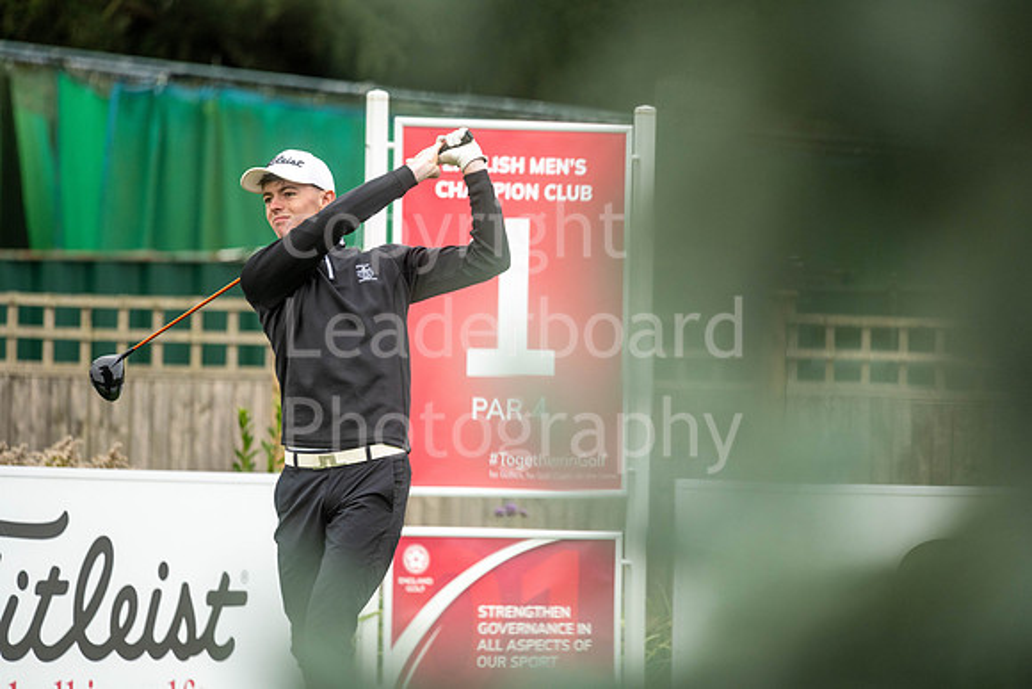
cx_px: 516
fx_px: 8602
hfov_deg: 6.9
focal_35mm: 300
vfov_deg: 4.6
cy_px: 344
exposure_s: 1/800
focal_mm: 300
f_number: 4
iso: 640
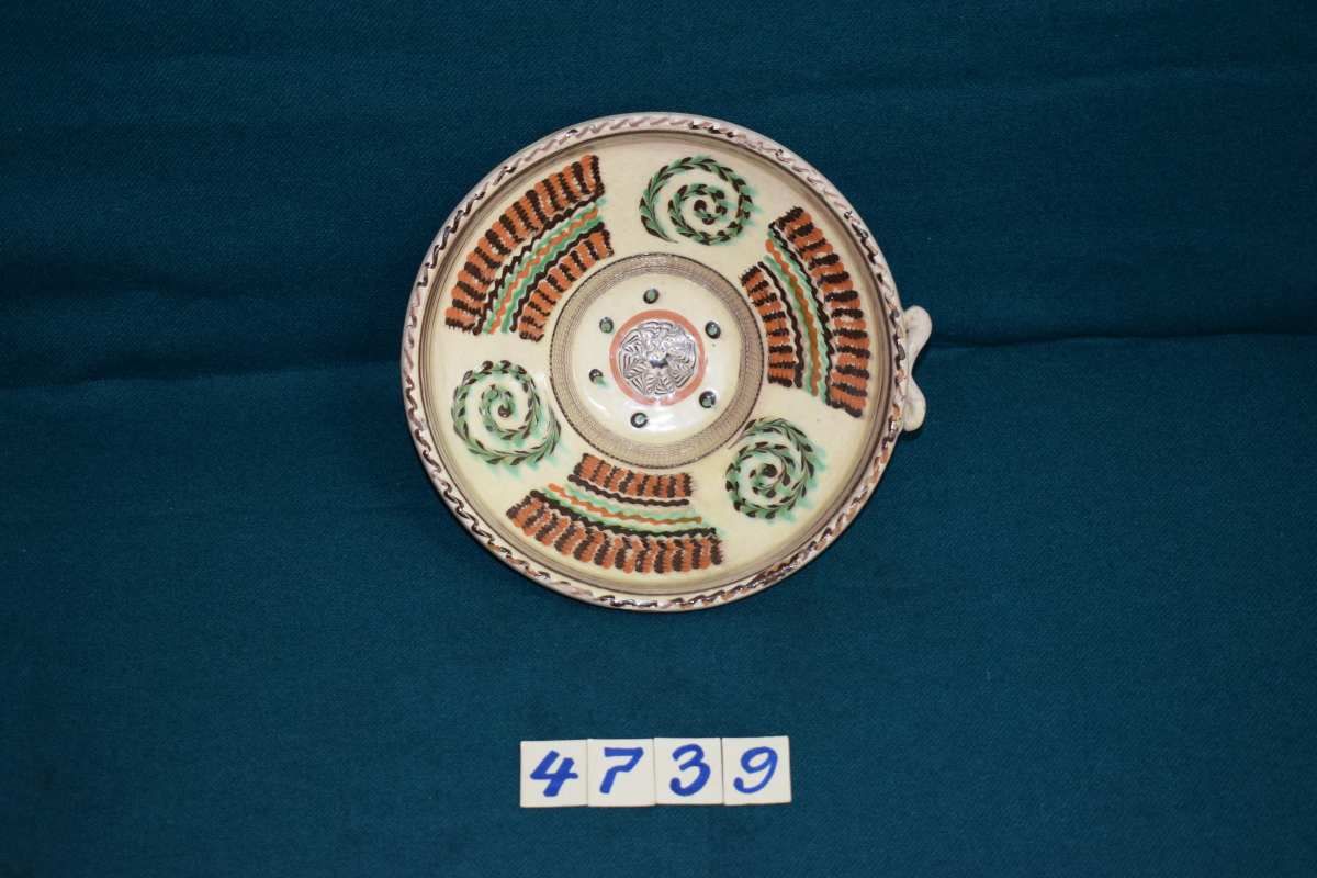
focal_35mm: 60
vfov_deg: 22.6
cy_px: 439
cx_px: 658
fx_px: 2195
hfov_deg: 33.4
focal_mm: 40
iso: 1400
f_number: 5
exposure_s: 1/30
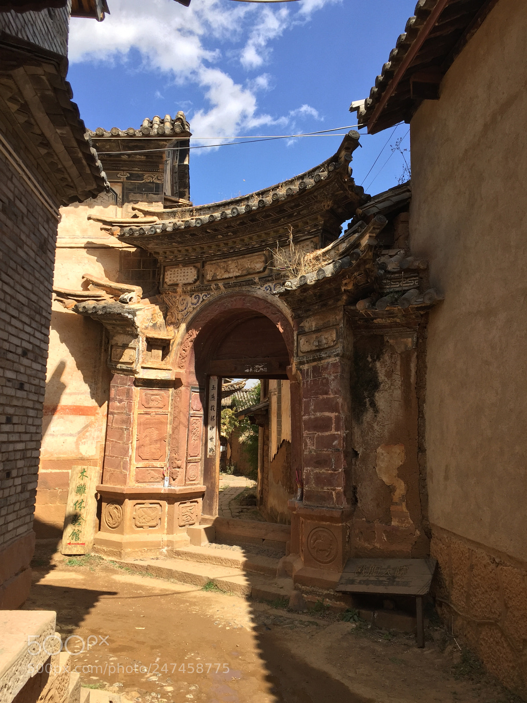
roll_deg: -1.2
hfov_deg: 48.2
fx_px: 589
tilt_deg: +6.4
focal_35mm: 29
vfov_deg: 61.7
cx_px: 264
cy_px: 352
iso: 32
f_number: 2.2
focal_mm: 4.15
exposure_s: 1/1199
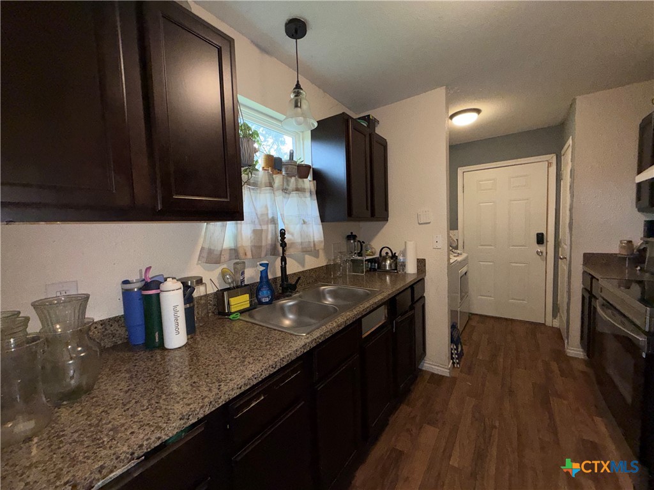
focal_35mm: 14
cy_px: 245
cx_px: 327
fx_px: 265
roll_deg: +1.3
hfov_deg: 102.1
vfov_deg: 85.7
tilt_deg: -3.5
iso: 100
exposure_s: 1/114
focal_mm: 2.22
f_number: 2.2
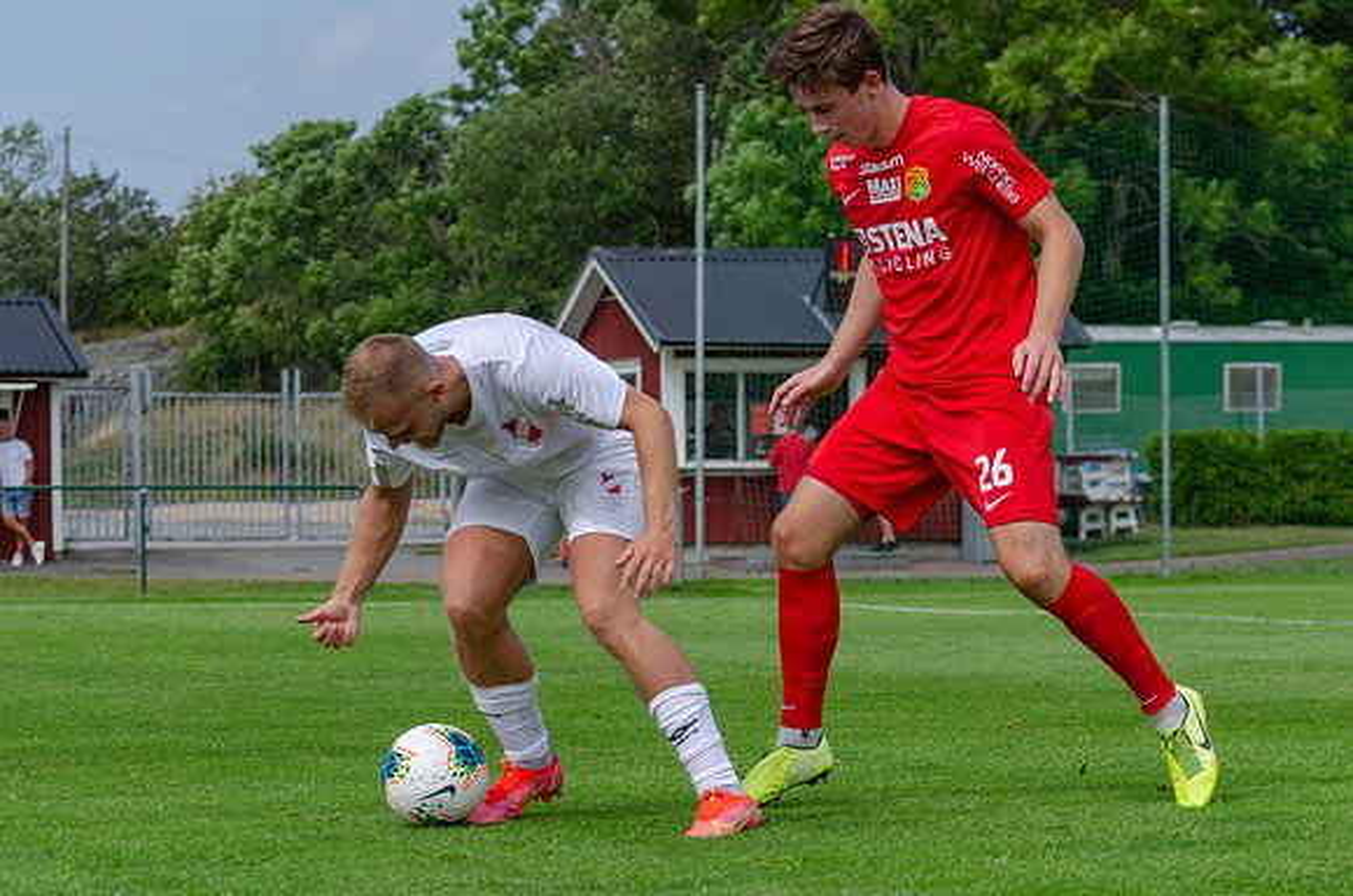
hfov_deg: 19.1
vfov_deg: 12.7
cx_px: 676
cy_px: 448
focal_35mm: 107
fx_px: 4027
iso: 100
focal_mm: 70
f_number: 4.5
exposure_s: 1/800
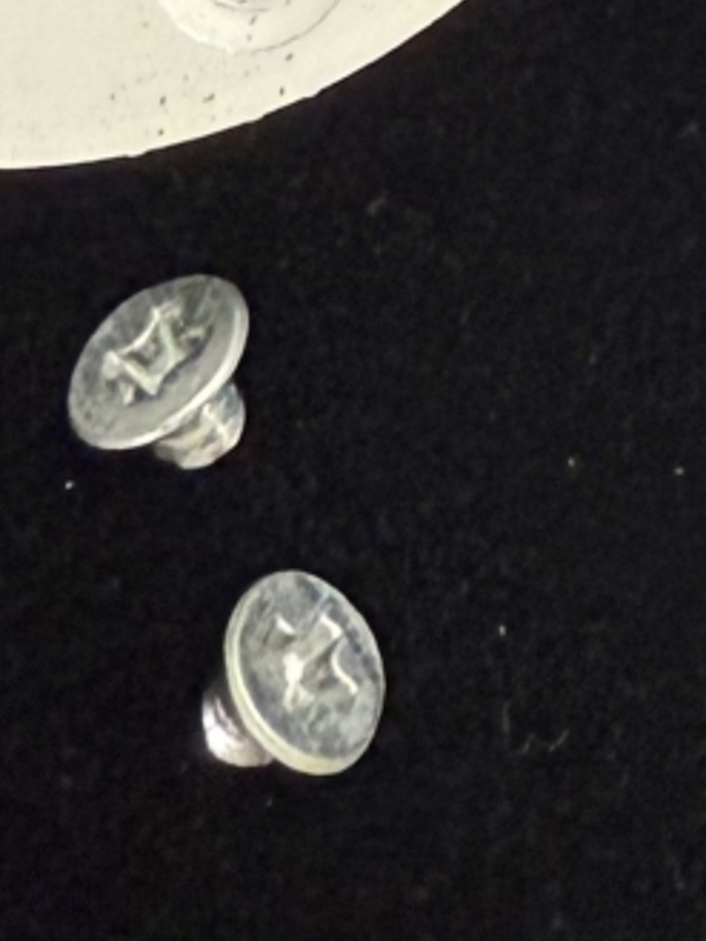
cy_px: -792
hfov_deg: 10.2
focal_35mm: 140
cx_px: 1078
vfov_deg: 12.7
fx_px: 3805
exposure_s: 1/63
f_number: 2.2
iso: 125
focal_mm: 2.22
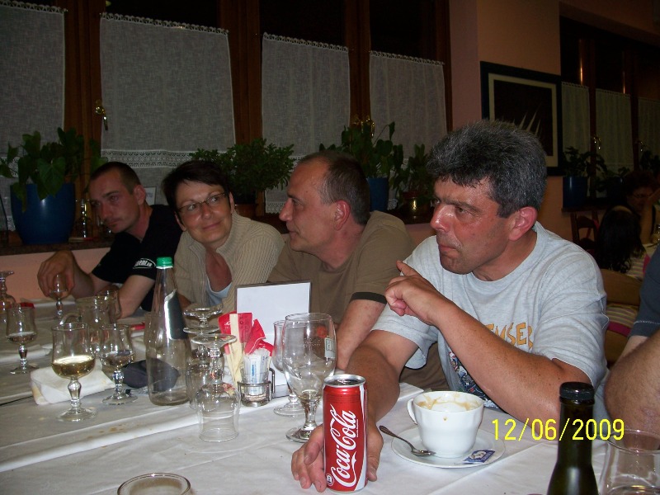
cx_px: 330
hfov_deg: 54.0
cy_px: 248
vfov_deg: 41.8
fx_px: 648
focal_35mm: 34
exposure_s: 1/60
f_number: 2.7
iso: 80
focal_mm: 5.6
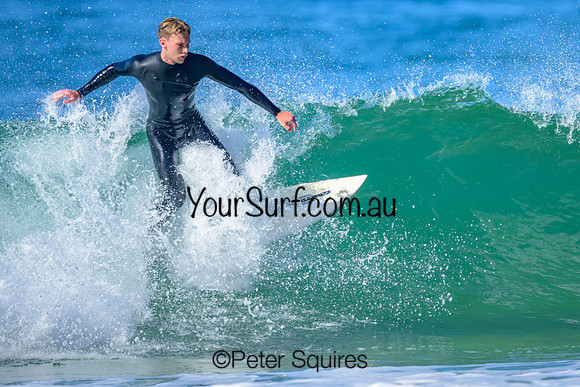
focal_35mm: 1072
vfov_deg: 1.3
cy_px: 147
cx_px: 363
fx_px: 17280
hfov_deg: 1.9
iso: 500
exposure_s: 1/2000
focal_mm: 800
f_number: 6.3
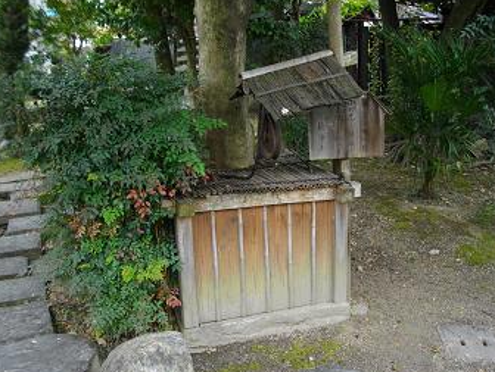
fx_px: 530
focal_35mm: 37
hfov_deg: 49.9
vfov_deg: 38.7
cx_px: 279
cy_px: 207
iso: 200
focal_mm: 5.7
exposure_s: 1/100
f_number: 2.9
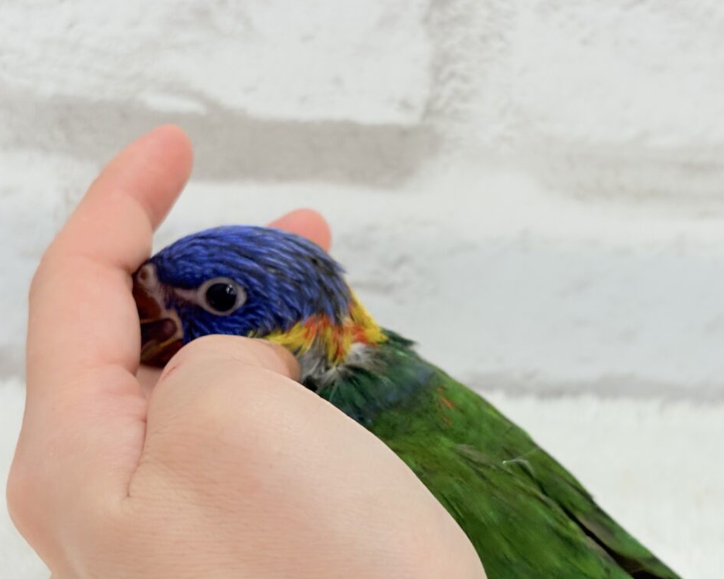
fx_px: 1393
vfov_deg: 23.5
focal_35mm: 65
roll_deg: -6.1
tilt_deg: -21.6
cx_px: 374
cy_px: 306
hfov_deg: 29.1
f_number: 1.6
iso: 80
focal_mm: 5.96
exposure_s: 1/100
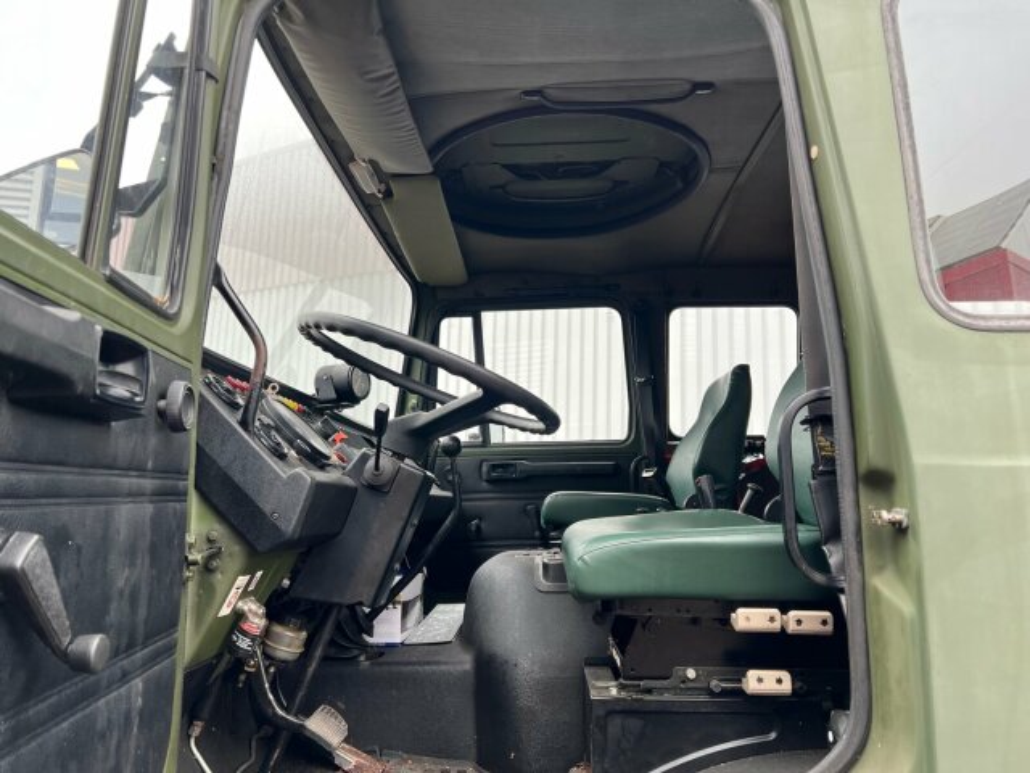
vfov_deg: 53.1
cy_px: 386
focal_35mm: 26
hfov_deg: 67.3
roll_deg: -1.5
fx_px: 774
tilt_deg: +10.5
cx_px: 515
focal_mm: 5.7
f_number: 1.5
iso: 32
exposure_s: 1/127
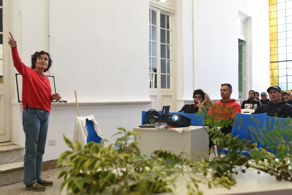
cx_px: 146
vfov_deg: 34.2
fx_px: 316
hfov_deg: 49.5
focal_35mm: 39
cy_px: 104
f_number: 5
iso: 800
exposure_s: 1/80
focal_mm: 35
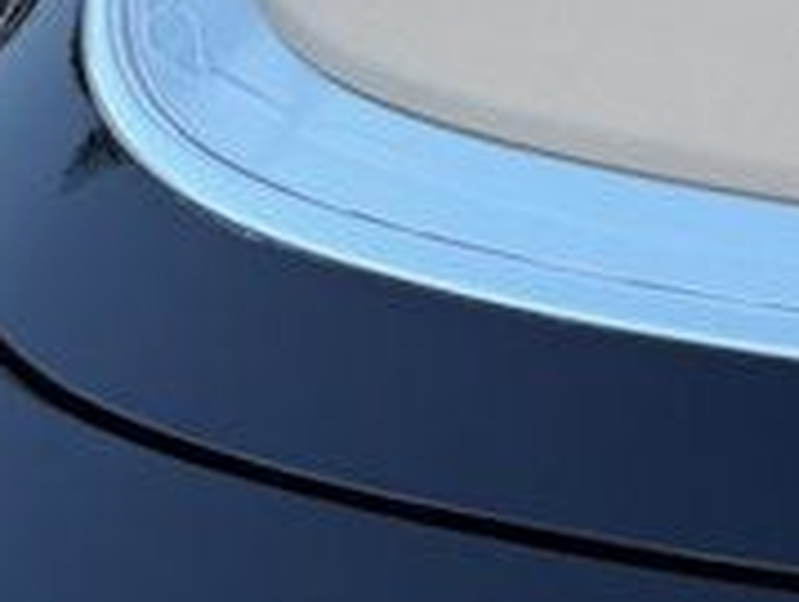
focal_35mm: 137
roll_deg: +0.1
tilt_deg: -34.3
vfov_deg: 9.9
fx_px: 3169
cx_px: 2174
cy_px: -687
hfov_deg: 11.0
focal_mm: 6.76
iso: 80
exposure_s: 1/363
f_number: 1.78
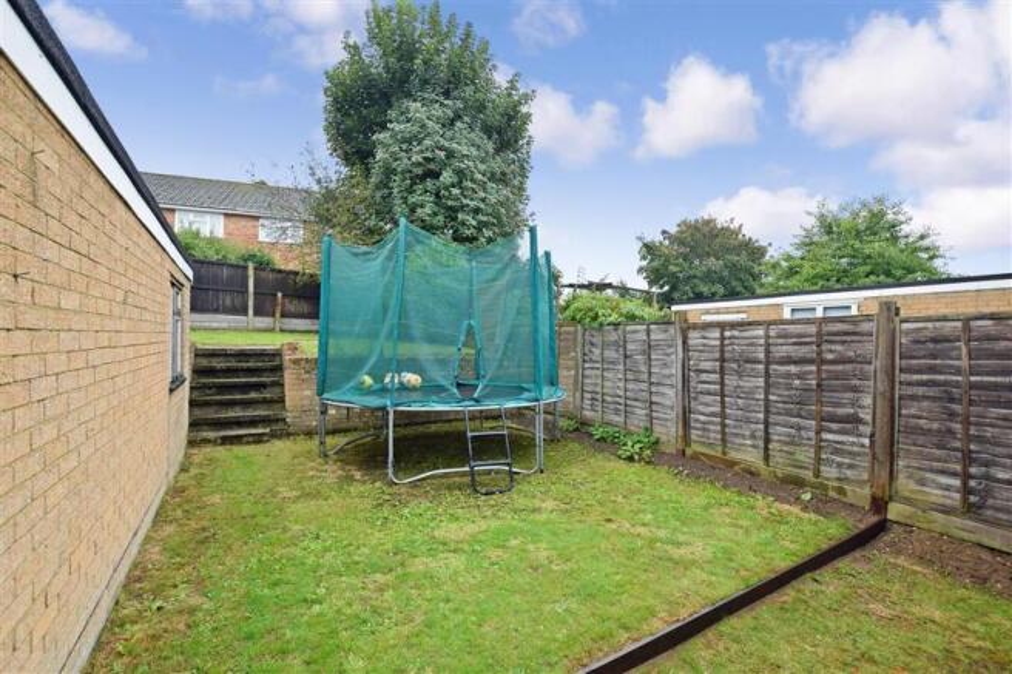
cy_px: 337
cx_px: 506
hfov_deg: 100.4
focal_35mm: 15
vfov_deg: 77.3
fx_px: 422
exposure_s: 1/15
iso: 200
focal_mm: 10
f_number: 11
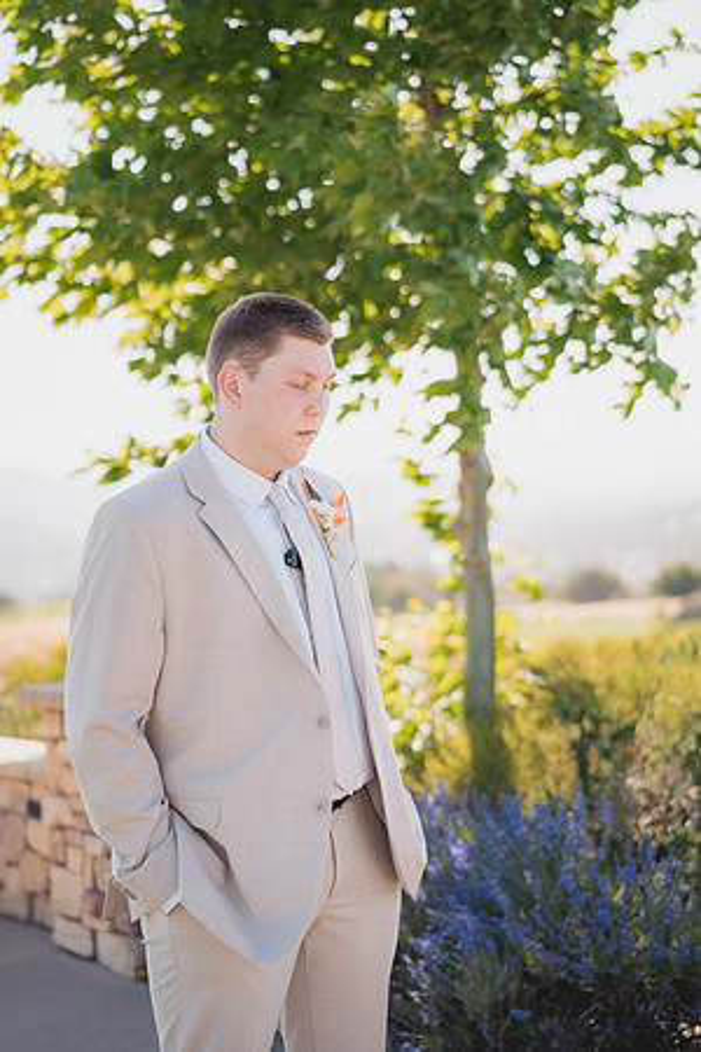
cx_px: 350
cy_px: 526
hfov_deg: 27.0
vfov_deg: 39.6
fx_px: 1460
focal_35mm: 50
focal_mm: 50
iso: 125
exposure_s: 1/2000
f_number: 1.8
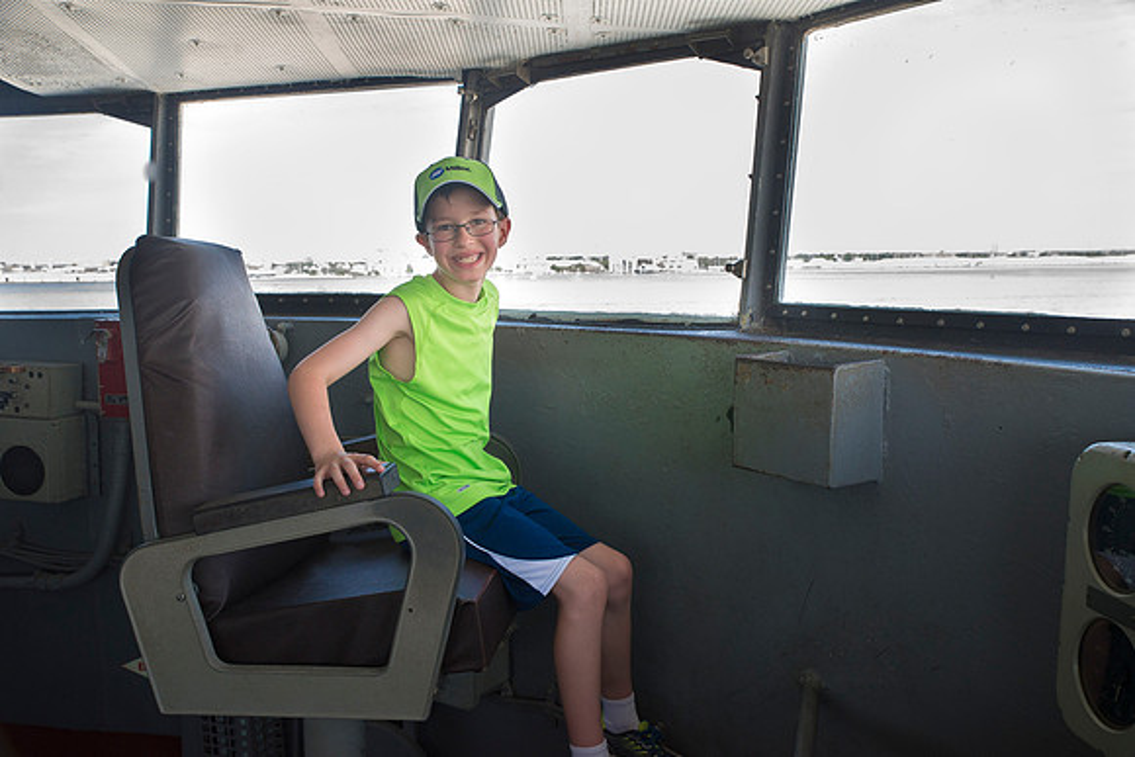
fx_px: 1104
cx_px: 568
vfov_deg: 37.9
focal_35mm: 35
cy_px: 378
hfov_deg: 54.4
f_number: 8
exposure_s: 1/250
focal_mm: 35
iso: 1000
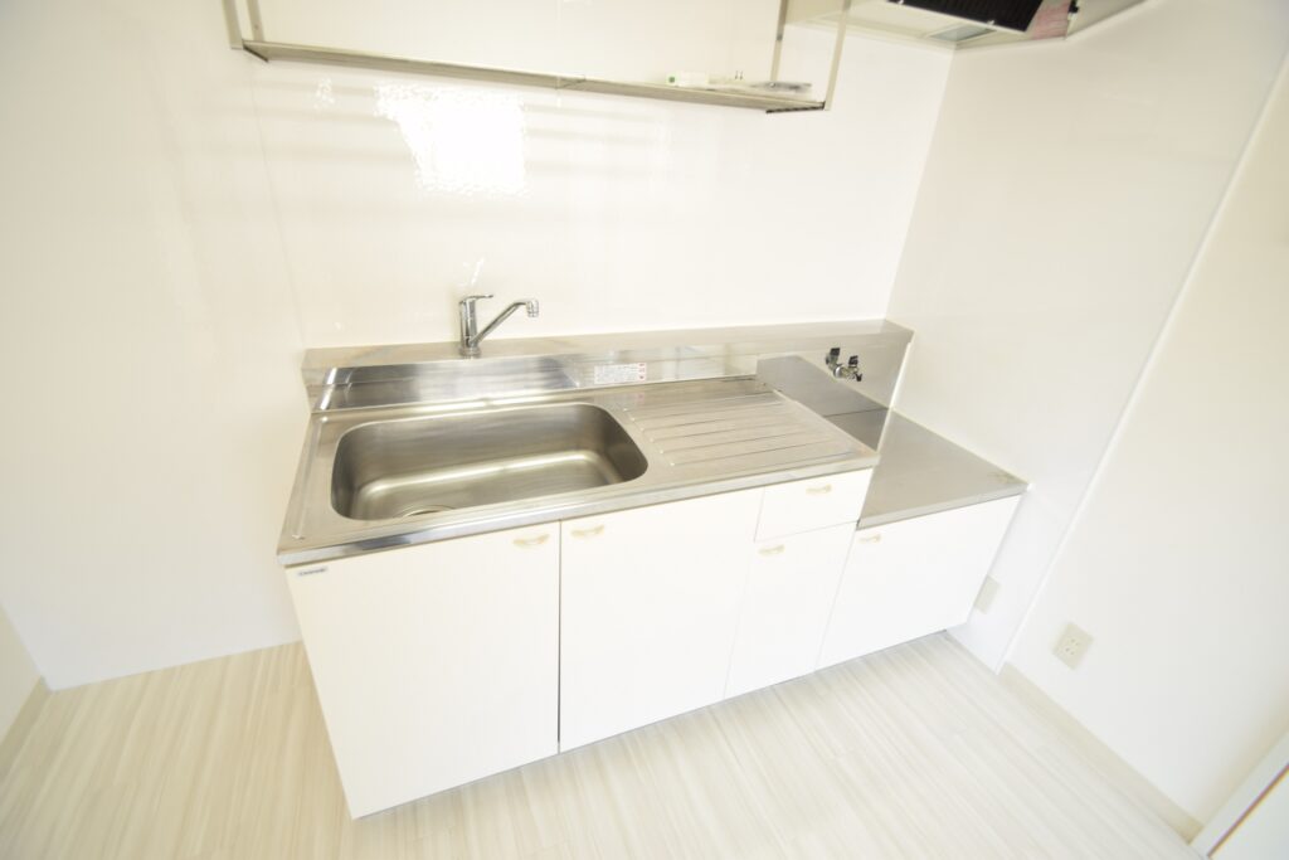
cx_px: 644
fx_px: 537
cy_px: 430
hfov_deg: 100.4
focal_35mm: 15
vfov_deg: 77.3
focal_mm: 10
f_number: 3.5
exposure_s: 1/6
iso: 100
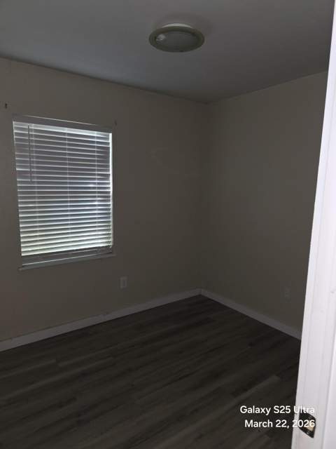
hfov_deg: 58.9
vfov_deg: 73.9
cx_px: 168
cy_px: 224
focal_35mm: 23
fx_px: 298
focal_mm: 6.3
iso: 100
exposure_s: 1/24
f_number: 1.7
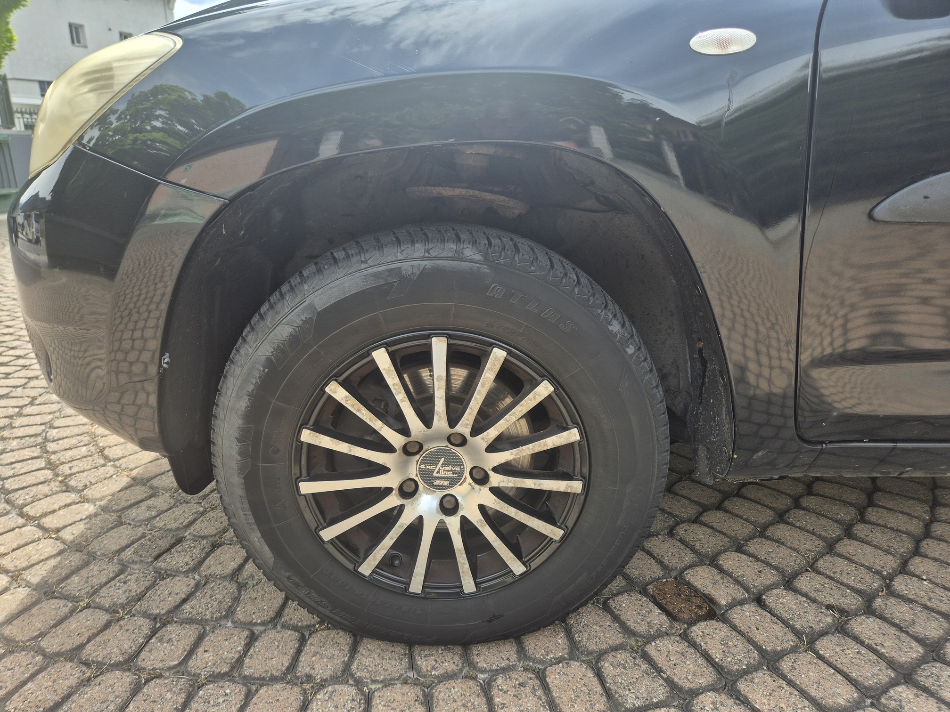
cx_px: 475
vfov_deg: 58.9
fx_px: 631
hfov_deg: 73.9
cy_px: 356
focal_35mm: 23
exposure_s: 1/412
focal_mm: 5.4
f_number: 1.8
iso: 25
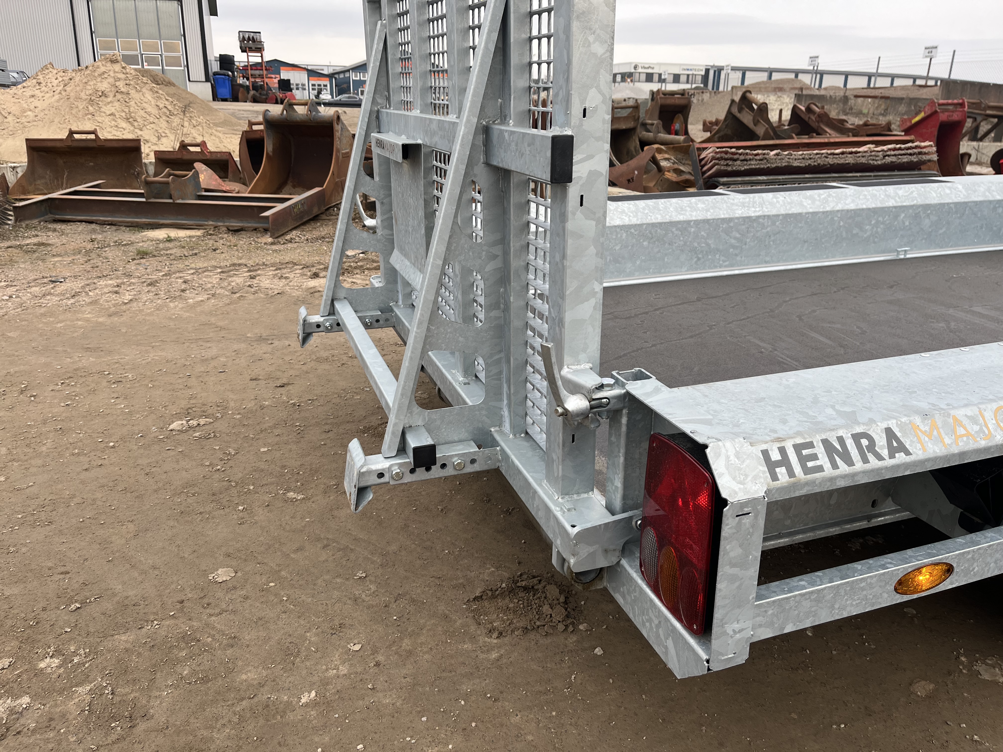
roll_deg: -1.0
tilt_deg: -19.9
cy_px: 376
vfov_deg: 53.1
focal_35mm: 26
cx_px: 502
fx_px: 753
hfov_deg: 67.3
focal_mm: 5.1
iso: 50
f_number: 1.6
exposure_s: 1/696
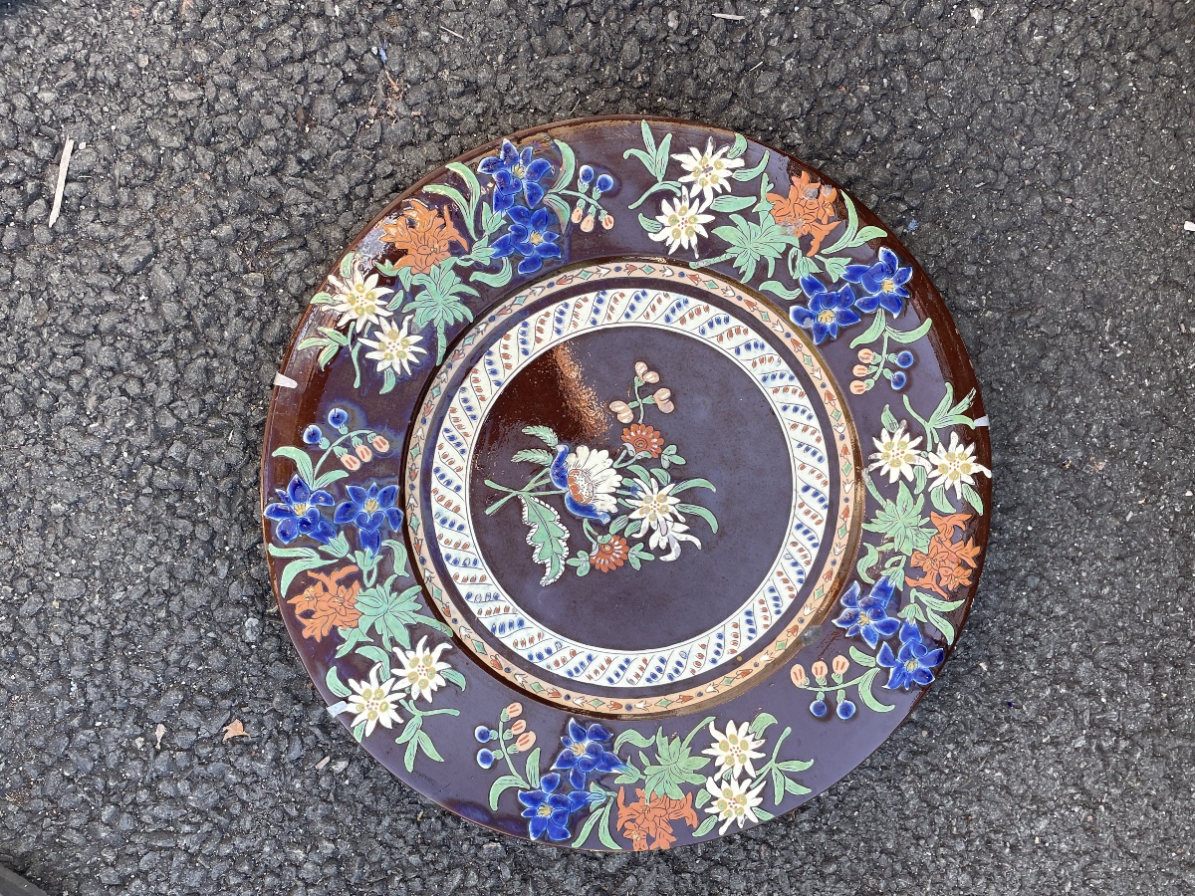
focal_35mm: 26
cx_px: 598
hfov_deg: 67.3
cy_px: 448
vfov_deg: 53.1
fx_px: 898
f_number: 1.6
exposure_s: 1/221
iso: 32
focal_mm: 4.2
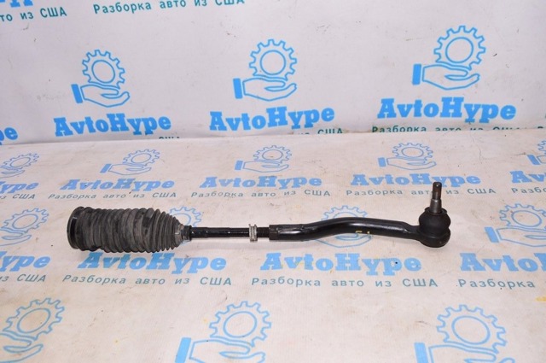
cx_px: 273
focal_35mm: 30
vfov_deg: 43.5
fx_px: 454
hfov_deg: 62.0
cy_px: 182
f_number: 8
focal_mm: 20
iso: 1600
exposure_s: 1/200
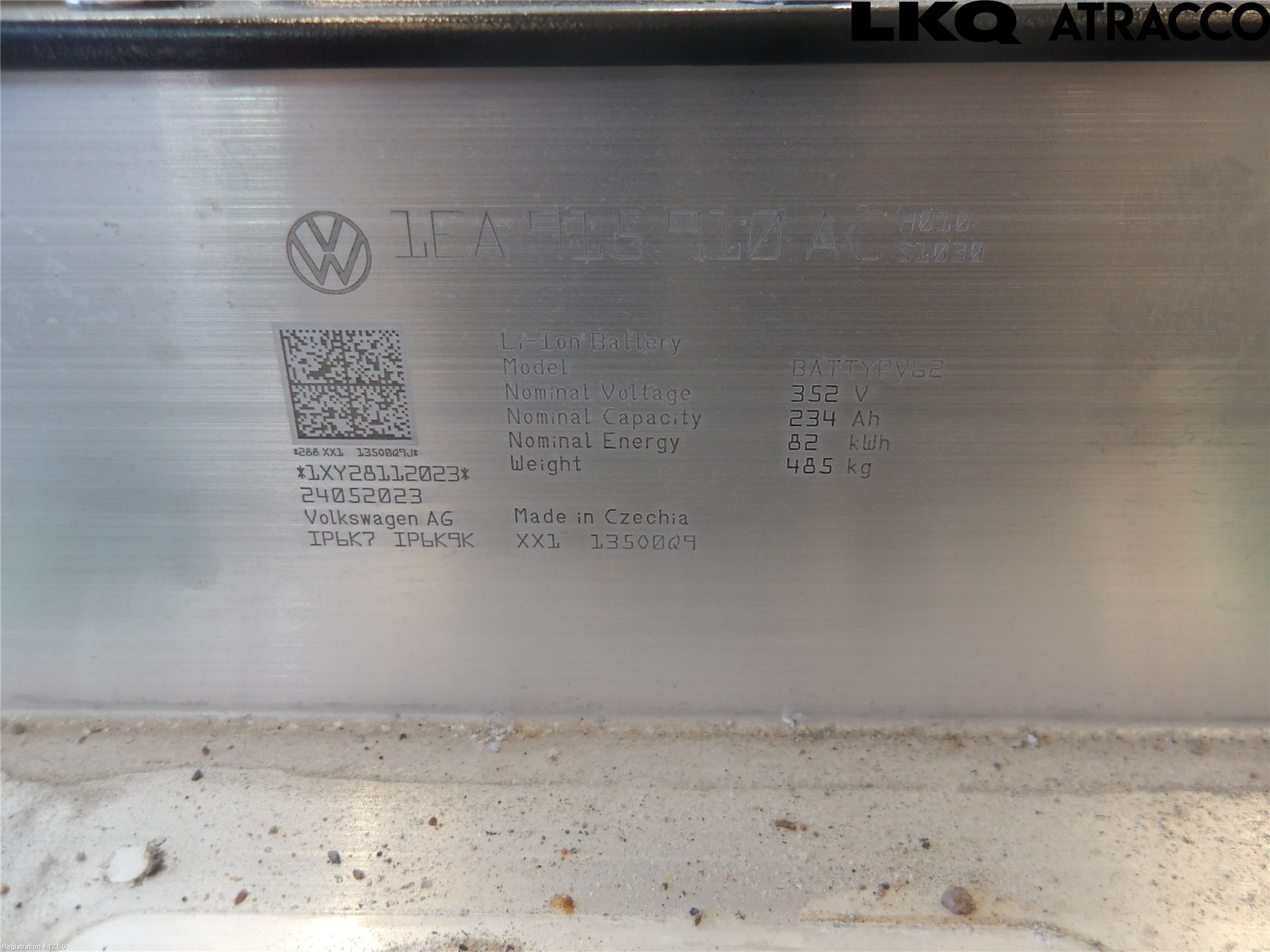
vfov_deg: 51.4
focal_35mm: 27
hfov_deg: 65.3
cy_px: 476
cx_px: 635
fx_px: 991
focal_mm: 4.9
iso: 134
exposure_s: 1/30
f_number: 3
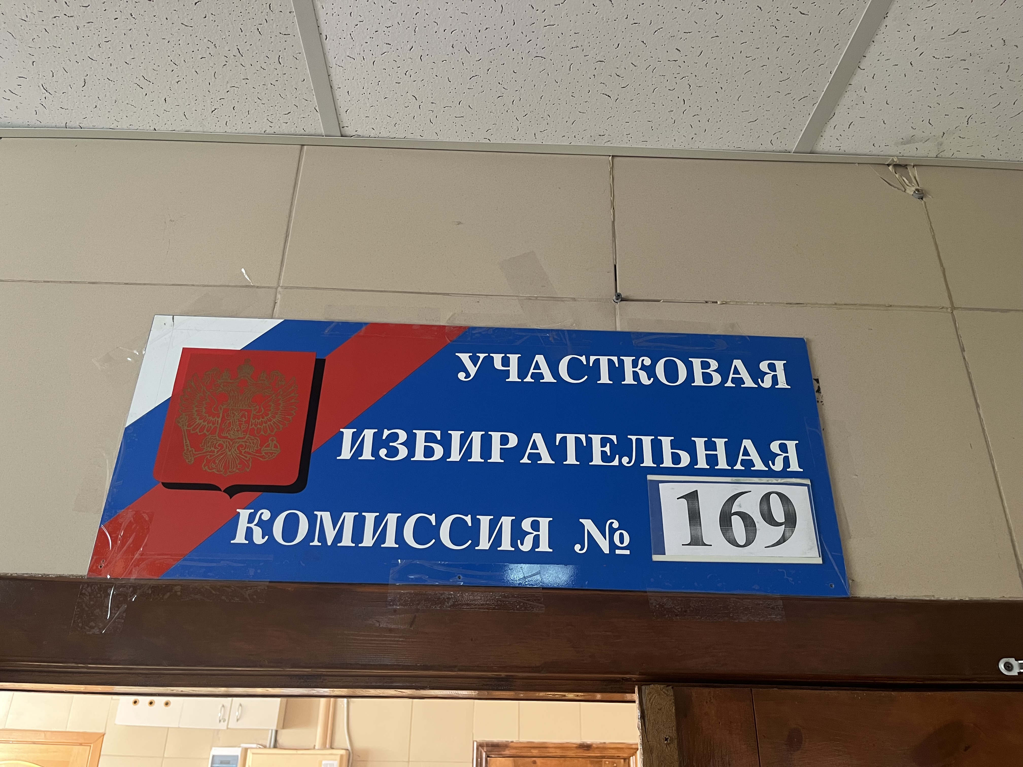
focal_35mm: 26
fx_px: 768
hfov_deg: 67.3
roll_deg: -0.6
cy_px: 384
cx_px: 512
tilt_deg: +25.8
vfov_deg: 53.1
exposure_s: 1/50
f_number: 1.6
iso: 250
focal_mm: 5.1
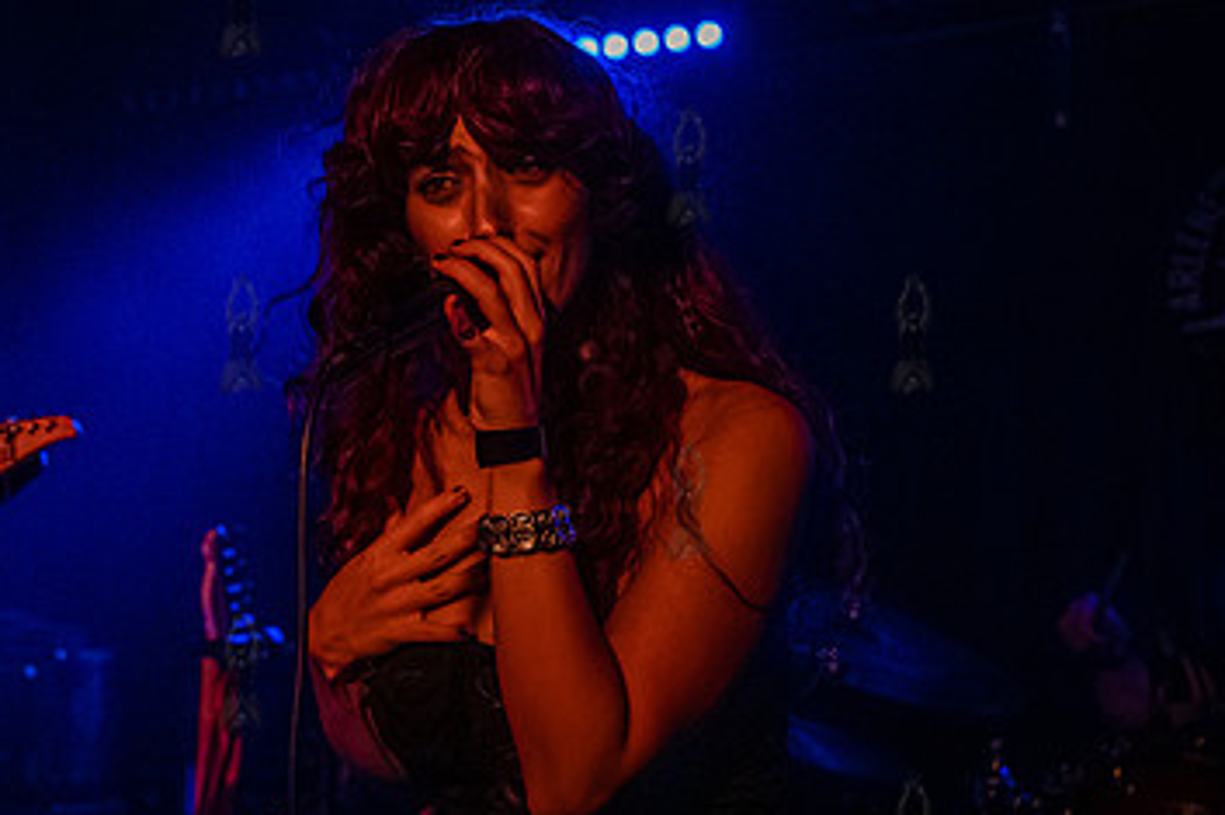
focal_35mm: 69
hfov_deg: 28.0
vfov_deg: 19.6
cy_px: 198
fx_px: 2347
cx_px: 80
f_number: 3.2
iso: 16000
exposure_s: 1/320
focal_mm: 35
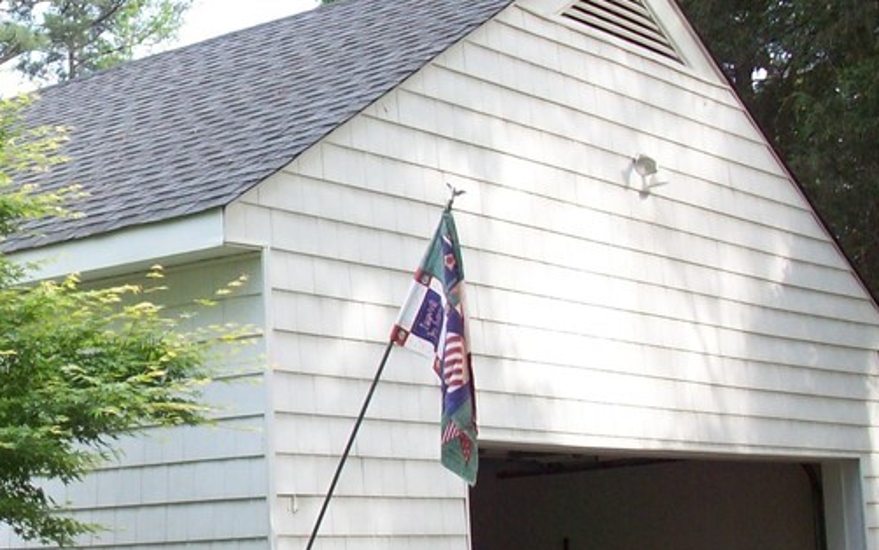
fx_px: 1917
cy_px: 392
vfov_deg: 16.3
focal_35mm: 80
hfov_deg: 24.7
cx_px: 4
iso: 86
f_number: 2.8
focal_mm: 6.2
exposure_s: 1/128
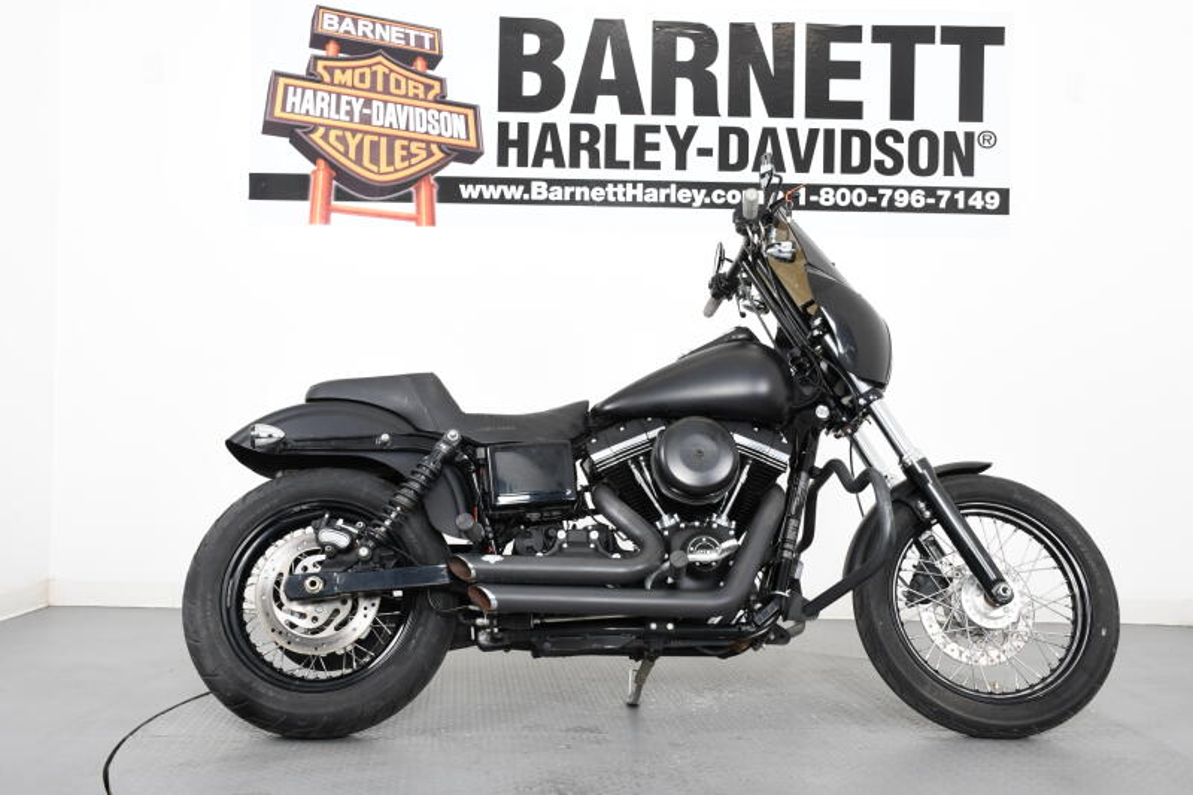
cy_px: 398
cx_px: 596
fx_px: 1193
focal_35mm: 36
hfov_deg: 53.1
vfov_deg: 36.9
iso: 640
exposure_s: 1/200
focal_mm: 24
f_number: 9
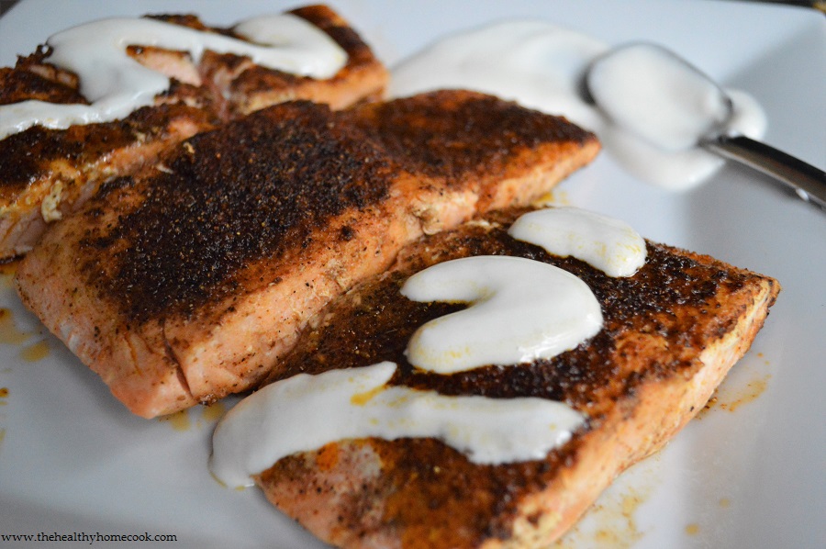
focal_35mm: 42
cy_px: 274
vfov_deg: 31.8
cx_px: 413
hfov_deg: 46.4
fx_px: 963
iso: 3200
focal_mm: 28
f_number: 4.5
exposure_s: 1/400
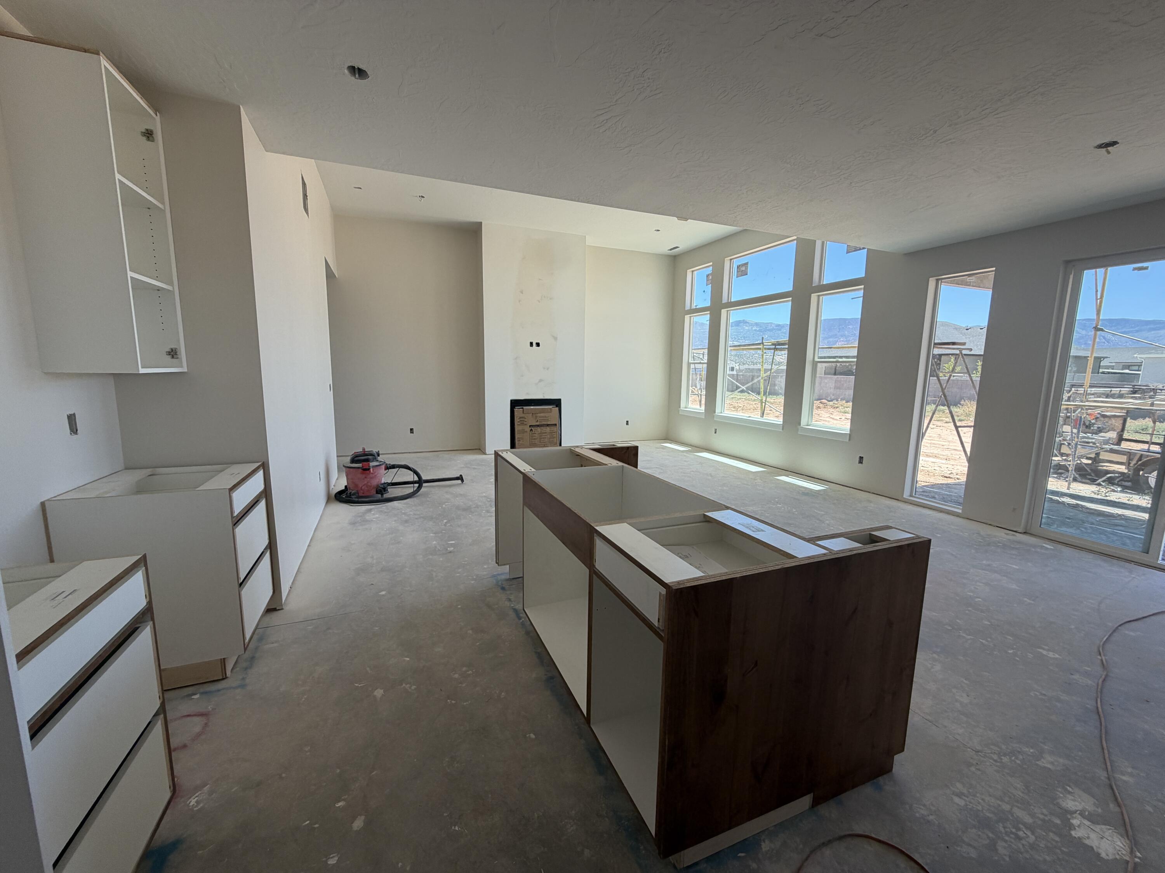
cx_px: 582
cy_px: 436
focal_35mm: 14
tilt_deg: -5.4
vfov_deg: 85.7
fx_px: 471
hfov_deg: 102.1
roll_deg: -0.3
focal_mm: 2.22
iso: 50
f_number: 2.2
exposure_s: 1/174
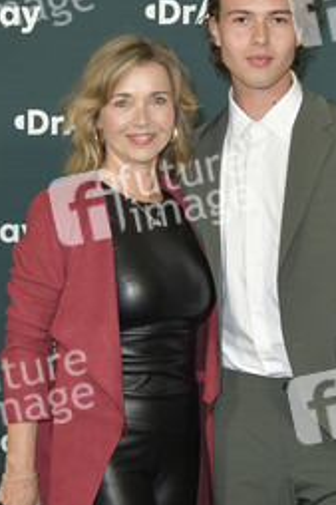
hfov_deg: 21.5
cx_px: 209
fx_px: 883
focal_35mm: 63
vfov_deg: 31.8
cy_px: 298
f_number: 6.3
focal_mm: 40
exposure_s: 1/250
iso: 1250
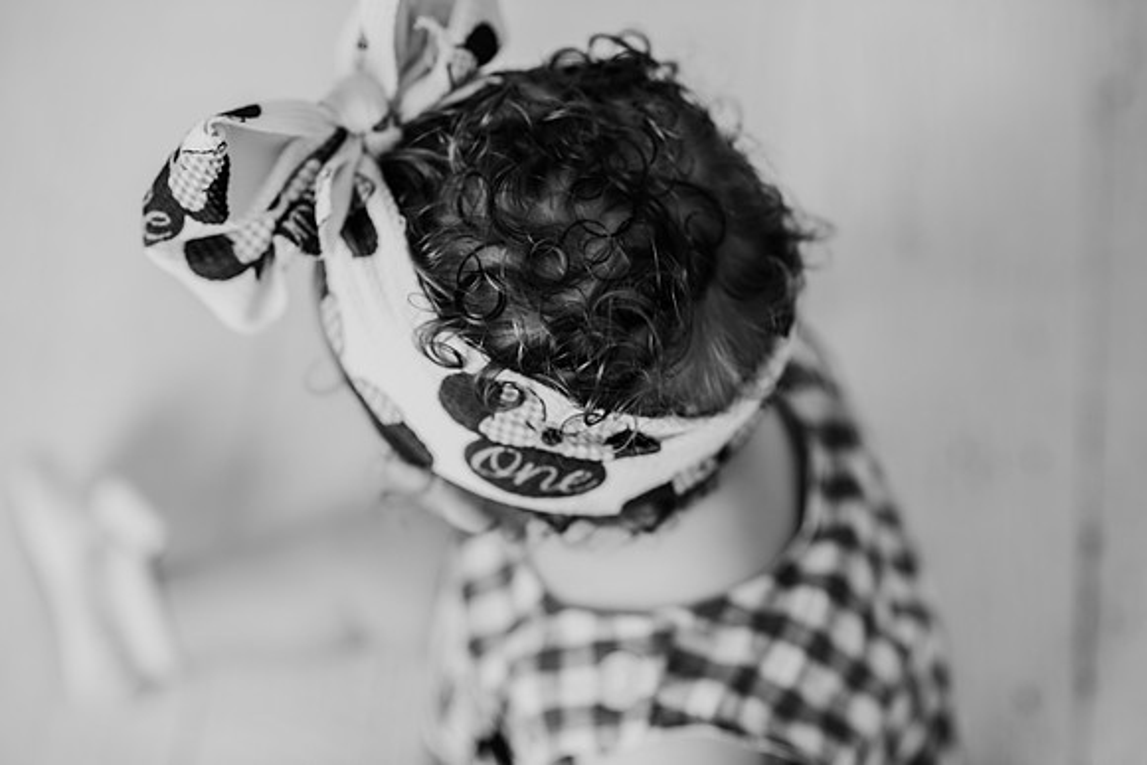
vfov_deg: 16.1
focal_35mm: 85
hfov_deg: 23.9
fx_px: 2709
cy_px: 382
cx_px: 574
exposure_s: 1/160
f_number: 2.8
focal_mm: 85
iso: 100
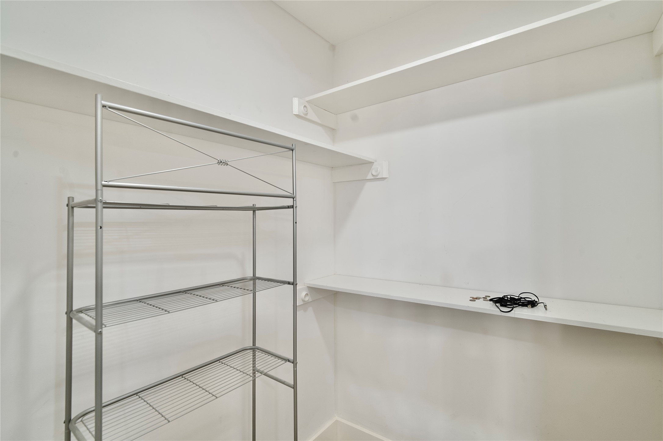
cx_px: 332
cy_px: 220
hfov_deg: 96.7
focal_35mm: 16
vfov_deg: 73.7
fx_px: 295
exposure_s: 1/13
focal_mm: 16
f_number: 6.3
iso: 200
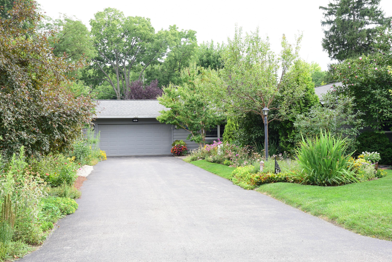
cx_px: 196
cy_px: 131
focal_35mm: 40
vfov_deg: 33.4
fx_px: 436
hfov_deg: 48.4
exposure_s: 1/100
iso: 800
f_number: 11
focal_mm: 40
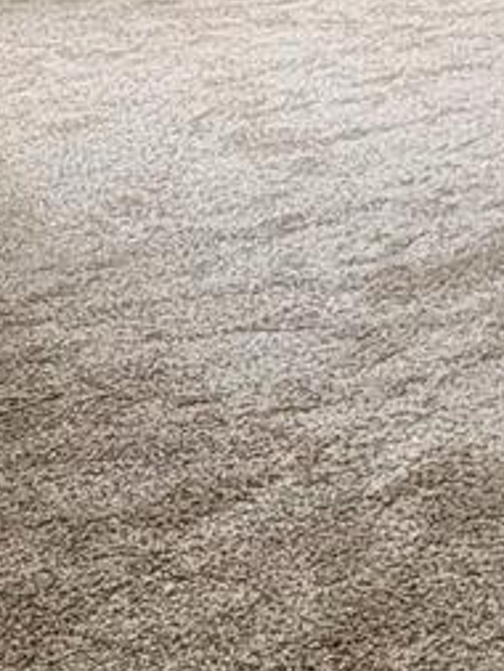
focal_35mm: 85
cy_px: 164
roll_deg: +0.2
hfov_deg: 14.2
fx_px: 1649
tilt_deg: -18.7
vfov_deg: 22.8
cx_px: 1042
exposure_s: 1/120
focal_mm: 2.22
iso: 160
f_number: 2.2
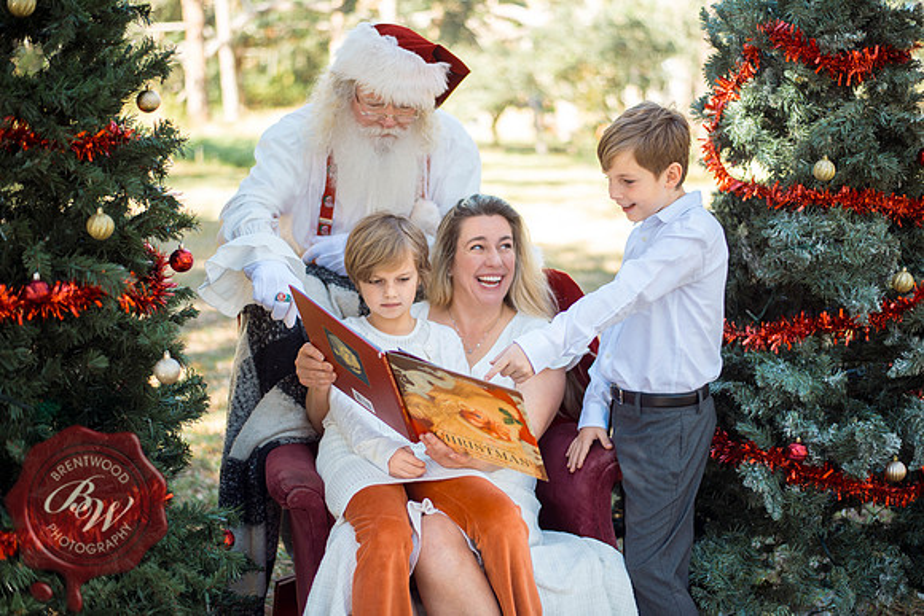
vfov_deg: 27.0
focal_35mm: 50
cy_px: 308
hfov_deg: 39.6
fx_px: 1284
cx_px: 462
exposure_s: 1/320
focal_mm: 50
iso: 100
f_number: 1.8
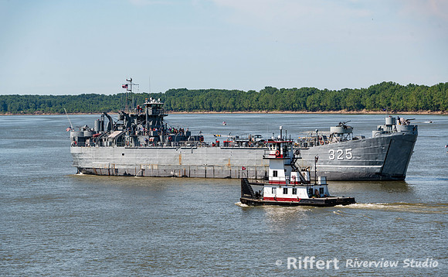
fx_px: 2017
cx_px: 224
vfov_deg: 7.8
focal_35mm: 166
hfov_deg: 12.7
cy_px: 149
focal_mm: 160
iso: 64
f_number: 8
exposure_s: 1/250
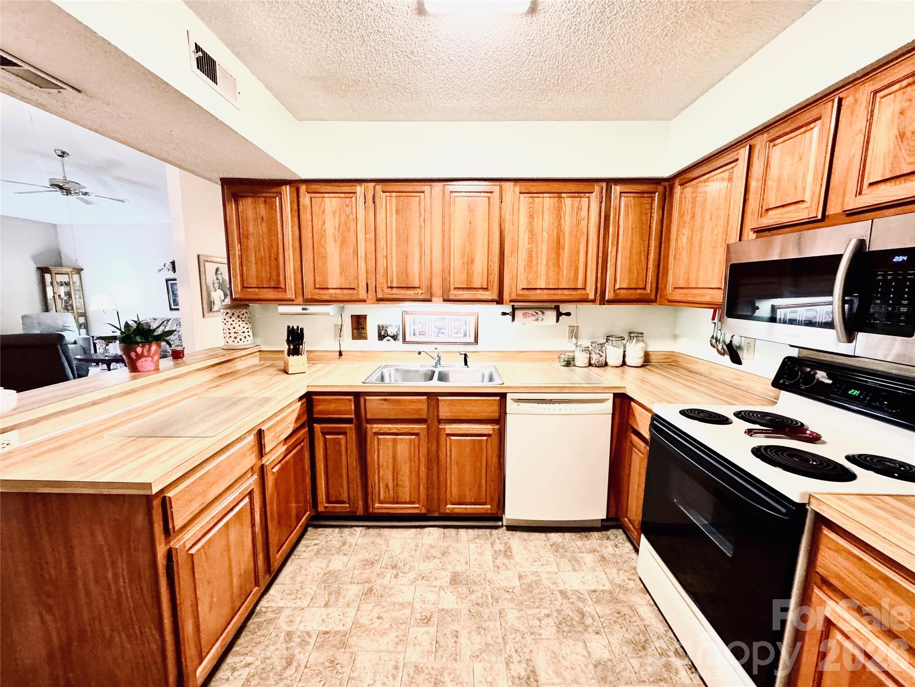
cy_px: 344
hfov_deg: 102.1
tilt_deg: -8.5
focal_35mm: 14
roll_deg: -1.6
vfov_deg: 85.7
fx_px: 370
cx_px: 458
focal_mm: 2.22
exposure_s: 1/60
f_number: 2.2
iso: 400
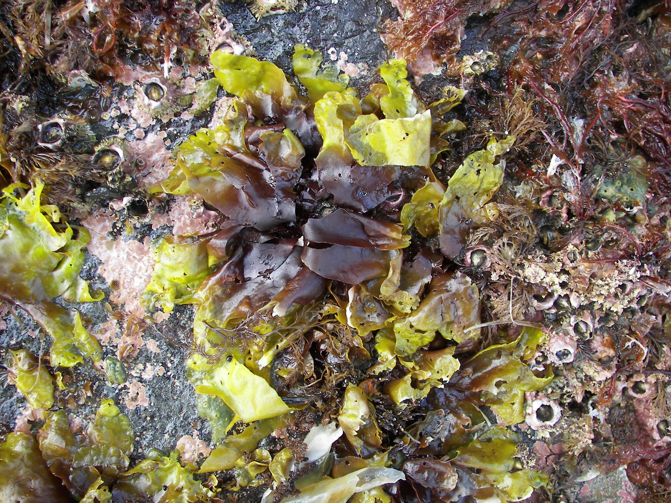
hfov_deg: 51.4
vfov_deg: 39.7
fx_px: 698
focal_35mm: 36
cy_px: 252
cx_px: 336
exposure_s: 1/60
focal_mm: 6
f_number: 2.8
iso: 50
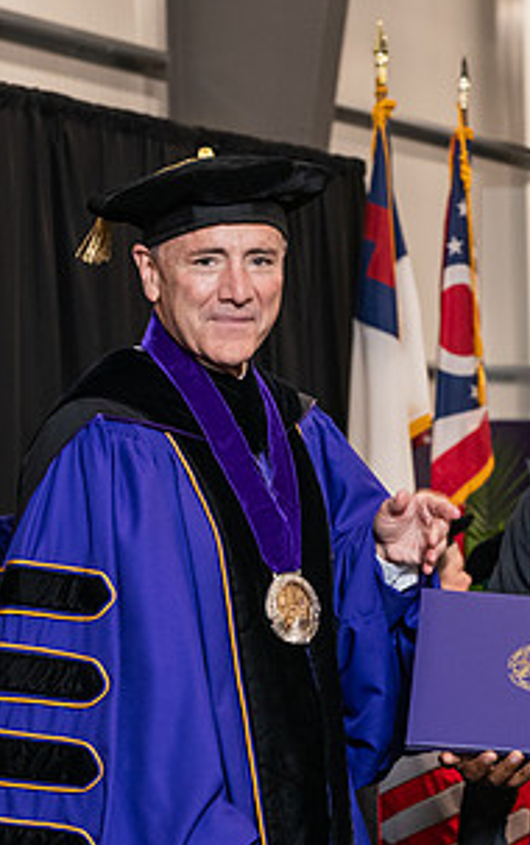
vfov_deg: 17.8
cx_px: 399
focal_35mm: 117
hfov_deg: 11.2
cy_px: 526
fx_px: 2698
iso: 2000
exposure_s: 1/125
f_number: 5
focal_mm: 60
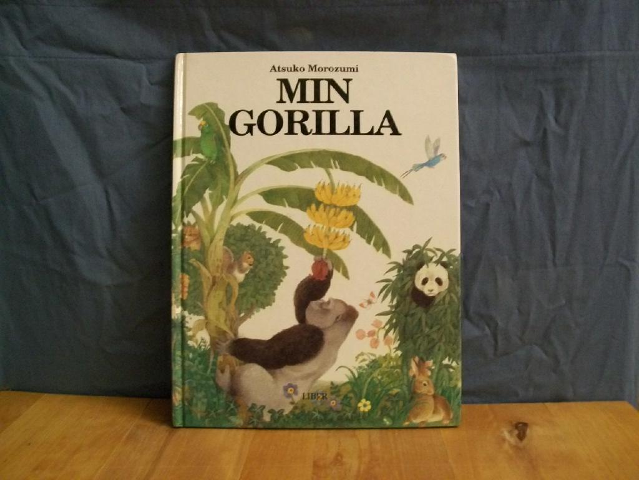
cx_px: 320
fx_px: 665
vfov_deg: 39.7
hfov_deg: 51.4
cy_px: 240
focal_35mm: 36
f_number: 2.7
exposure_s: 1/8
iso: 200
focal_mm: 6
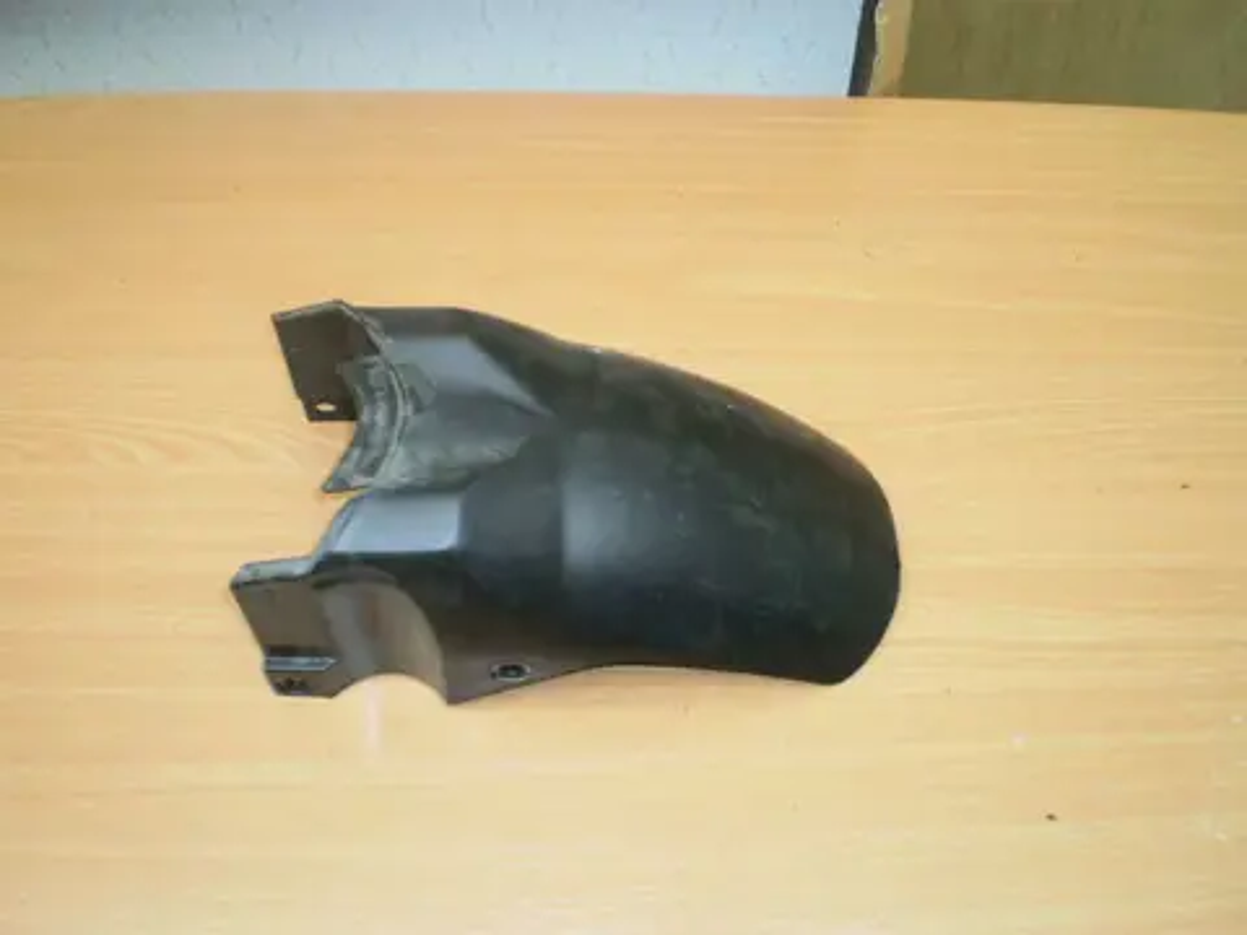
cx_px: 624
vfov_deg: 39.7
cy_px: 468
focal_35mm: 36
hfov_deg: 51.4
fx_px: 1297
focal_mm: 6.3
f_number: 3.1
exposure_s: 1/30
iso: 125
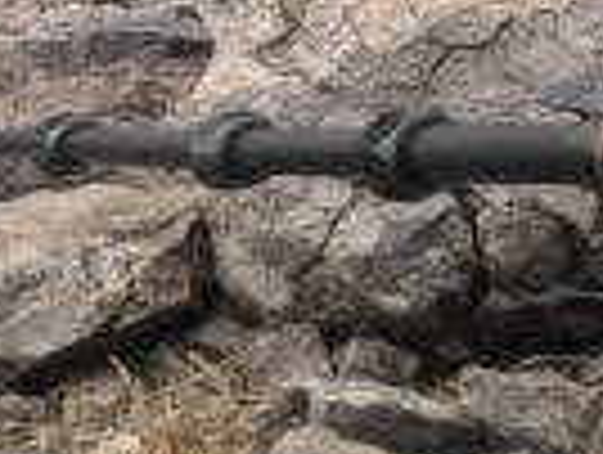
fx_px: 2216
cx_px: 1382
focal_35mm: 127
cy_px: -429
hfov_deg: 12.6
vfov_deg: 10.8
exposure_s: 1/3356
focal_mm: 4.38
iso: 74
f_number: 1.73
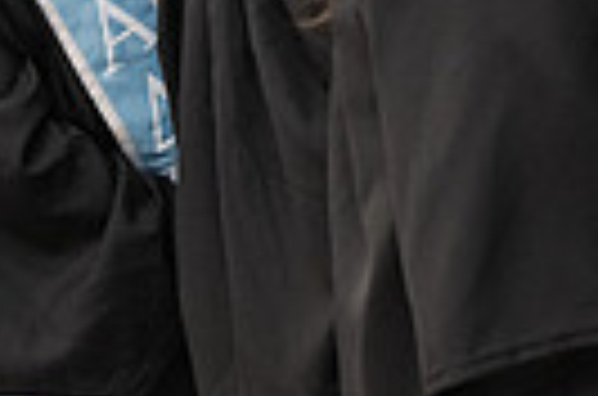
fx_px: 14500
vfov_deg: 1.6
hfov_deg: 2.4
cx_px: 9
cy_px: -97
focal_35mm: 875
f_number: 3.2
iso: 3200
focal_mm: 200
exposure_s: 1/200
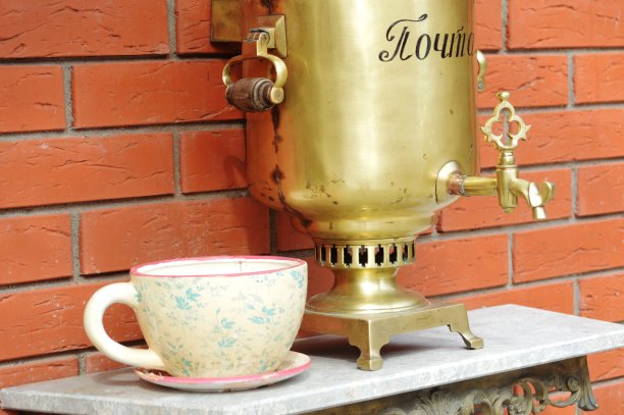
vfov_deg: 15.2
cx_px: 312
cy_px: 208
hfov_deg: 22.6
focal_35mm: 90
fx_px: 1559
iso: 160
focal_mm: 60
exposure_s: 1/125
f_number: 8
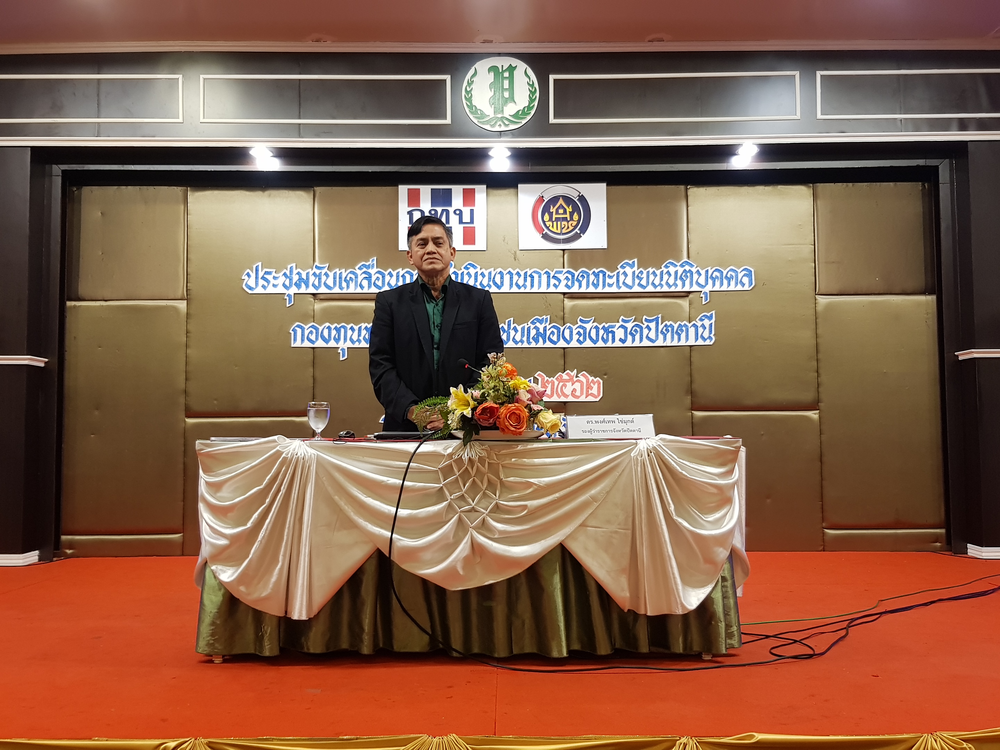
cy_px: 375
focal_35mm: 26
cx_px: 500
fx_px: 751
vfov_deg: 53.1
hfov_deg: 67.3
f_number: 1.7
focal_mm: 4.3
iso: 160
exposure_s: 1/33
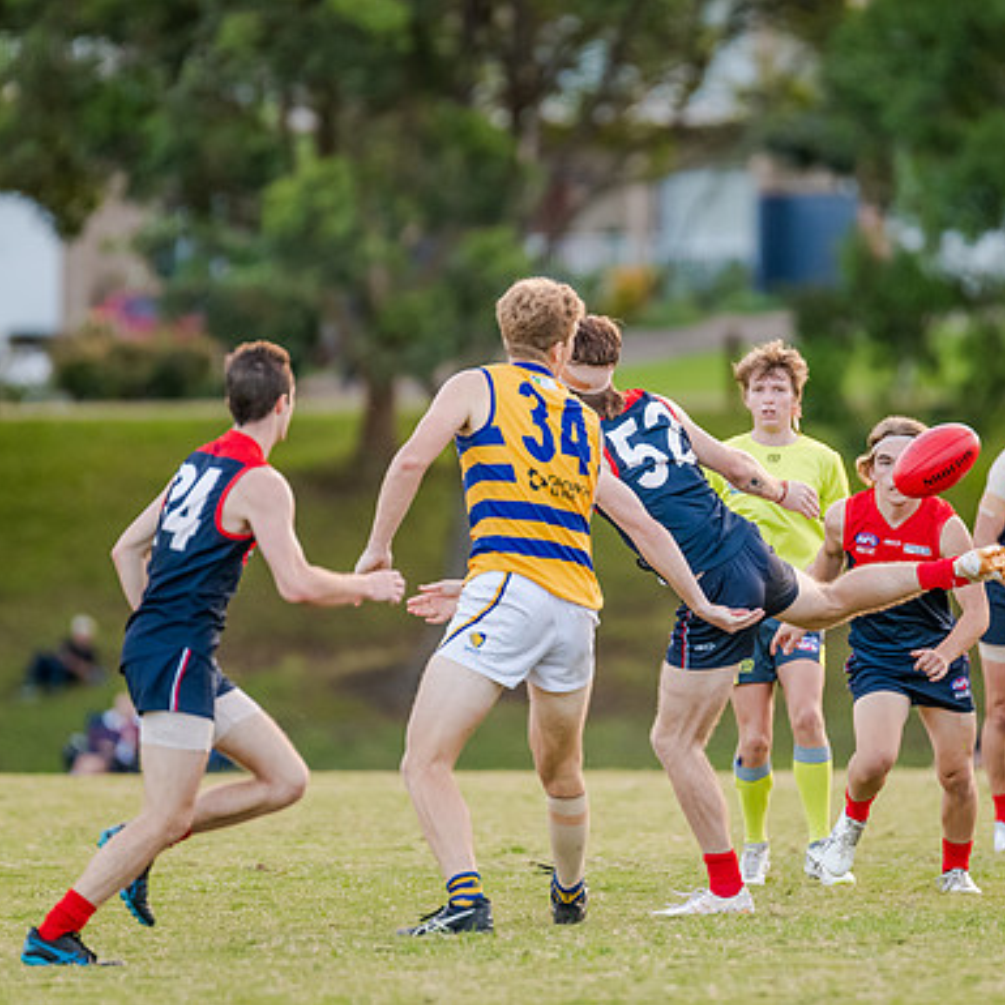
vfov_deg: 3.8
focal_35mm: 462
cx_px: 673
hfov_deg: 3.8
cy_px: 414
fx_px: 15175
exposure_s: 1/1600
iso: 2200
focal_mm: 300
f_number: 2.8
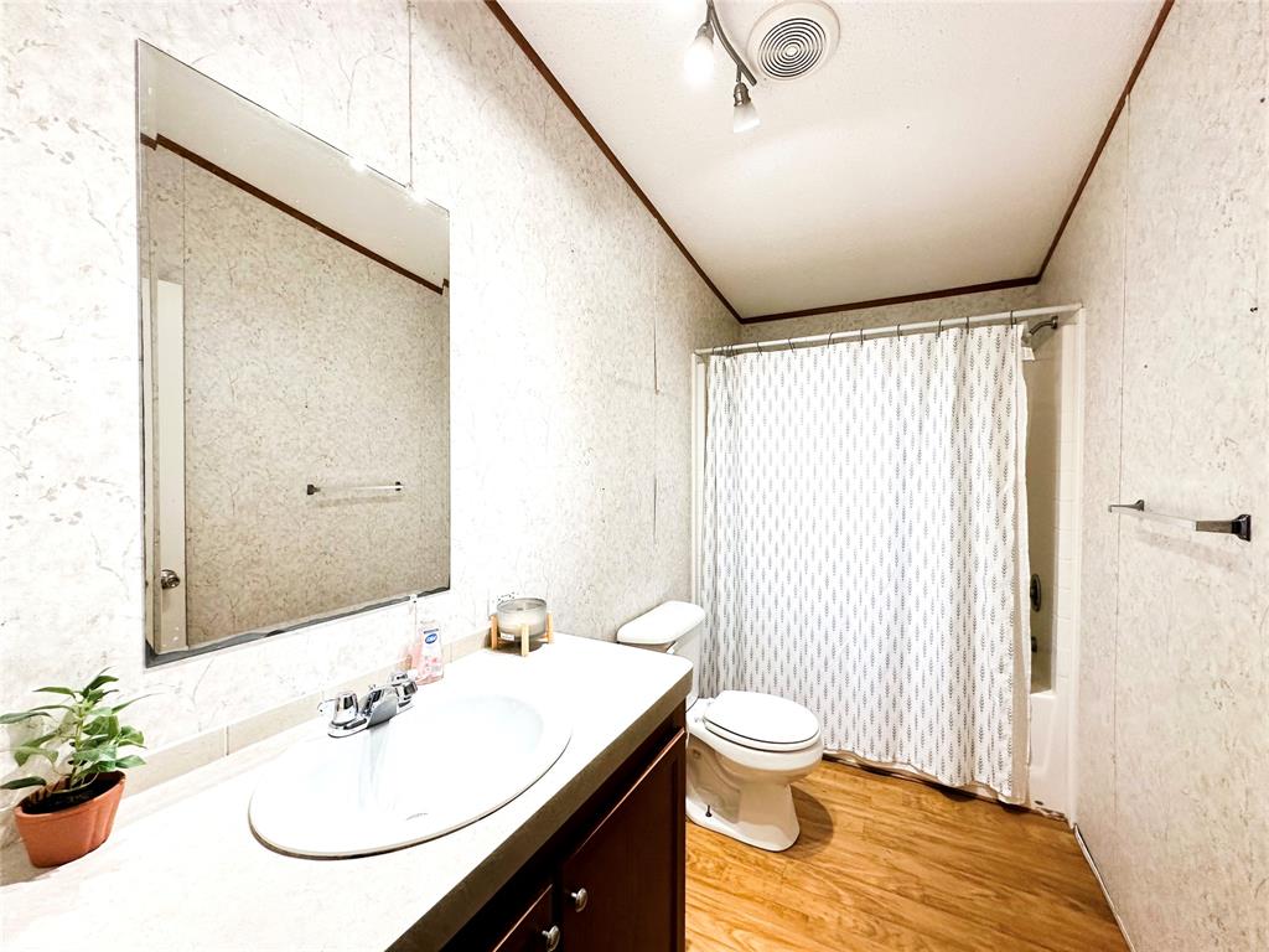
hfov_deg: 102.1
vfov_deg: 85.7
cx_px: 634
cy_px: 476
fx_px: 513
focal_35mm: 14
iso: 160
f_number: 2.2
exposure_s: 1/120
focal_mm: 2.22
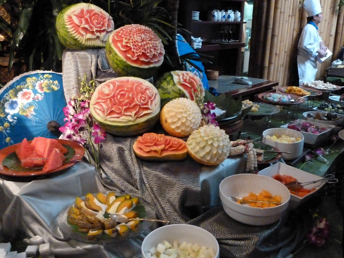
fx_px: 348
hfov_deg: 52.6
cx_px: 181
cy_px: 132
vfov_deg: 40.7
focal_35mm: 35
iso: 1250
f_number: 3.5
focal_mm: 5.3
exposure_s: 1/15
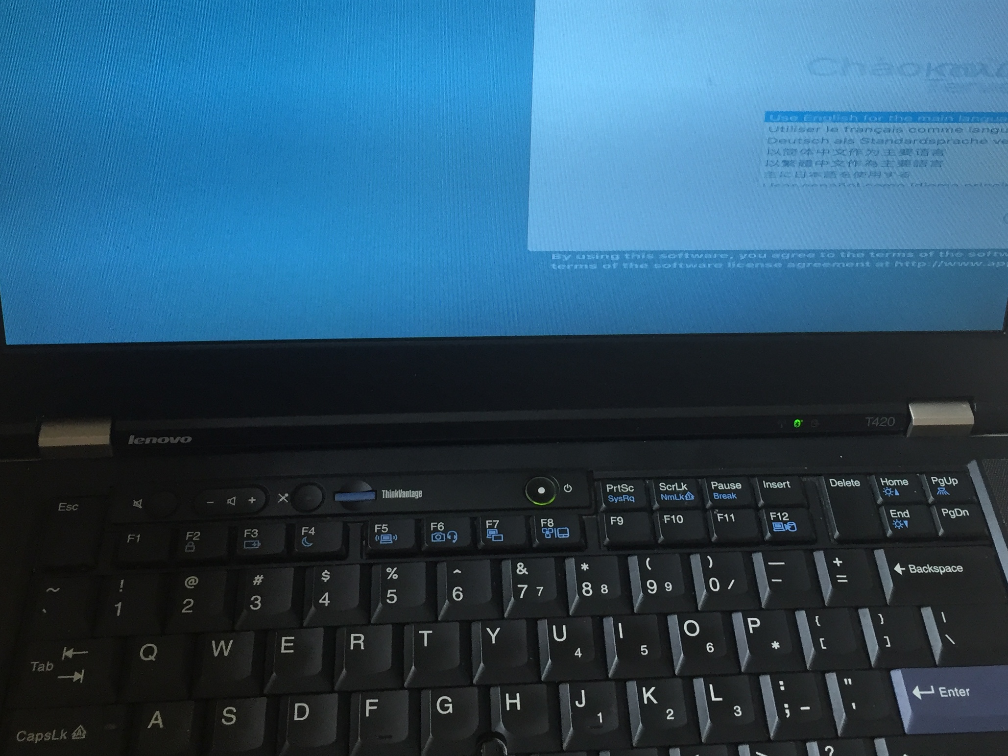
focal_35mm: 46
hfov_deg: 41.2
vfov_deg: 30.9
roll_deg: -1.6
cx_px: 564
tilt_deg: -37.9
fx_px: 1339
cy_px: 177
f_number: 2.2
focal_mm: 4.15
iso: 100
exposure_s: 1/33
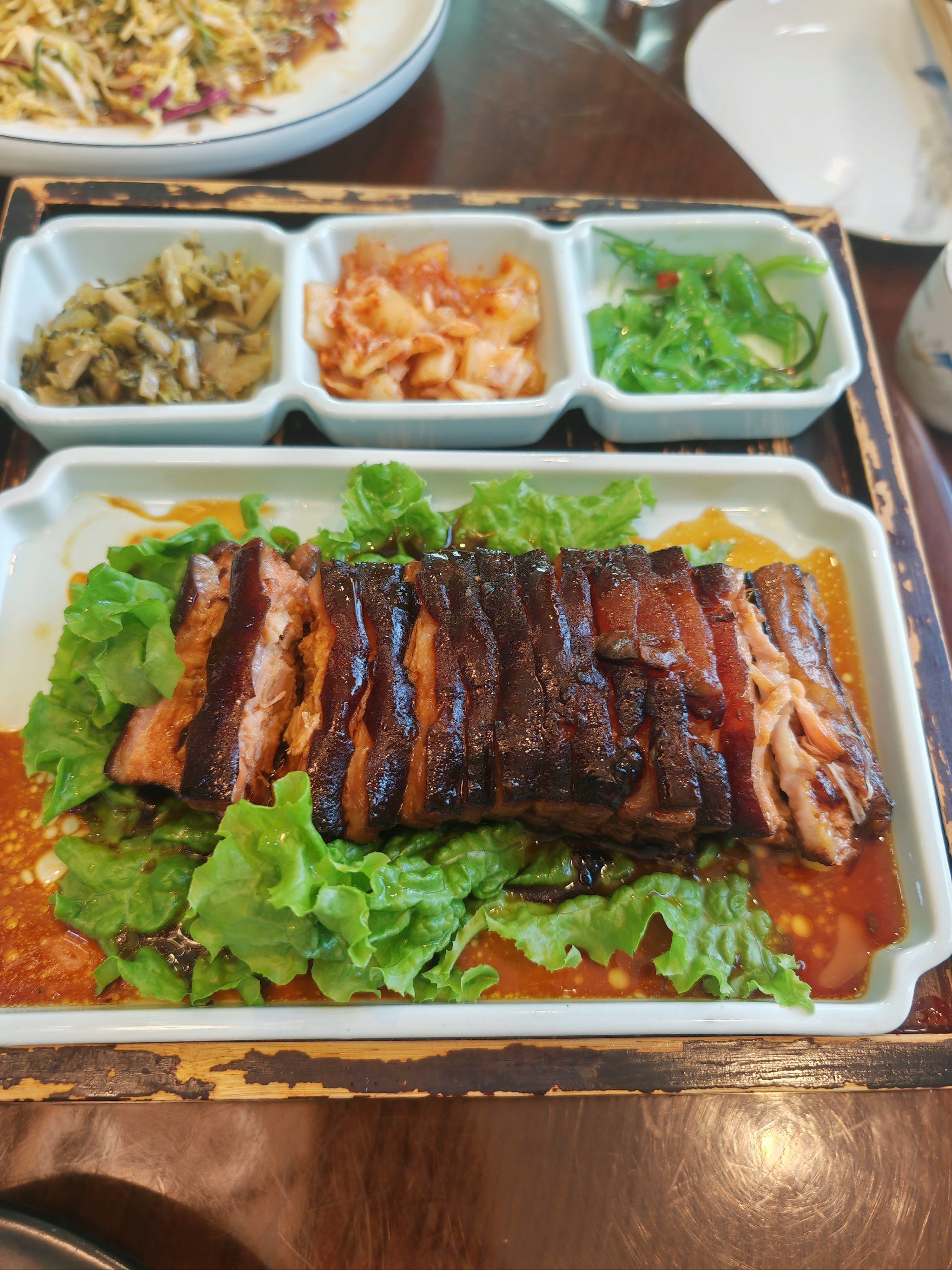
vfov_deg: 65.3
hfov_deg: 51.4
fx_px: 990
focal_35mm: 27
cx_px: 476
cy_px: 635
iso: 80
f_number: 1.6
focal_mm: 7.62
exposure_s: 1/100
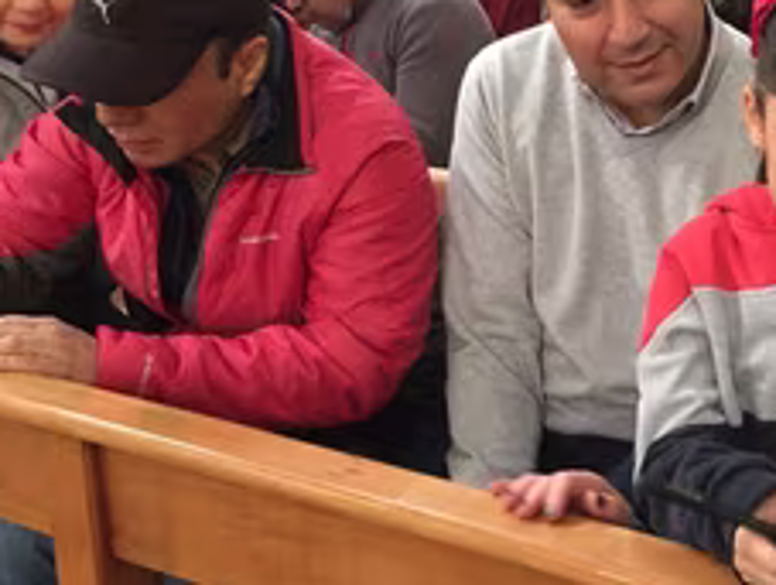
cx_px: 629
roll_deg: -1.6
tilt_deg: -16.6
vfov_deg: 28.6
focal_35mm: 51
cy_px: 236
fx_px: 1145
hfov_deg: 36.1
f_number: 2.2
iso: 125
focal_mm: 4.15
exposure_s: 1/10
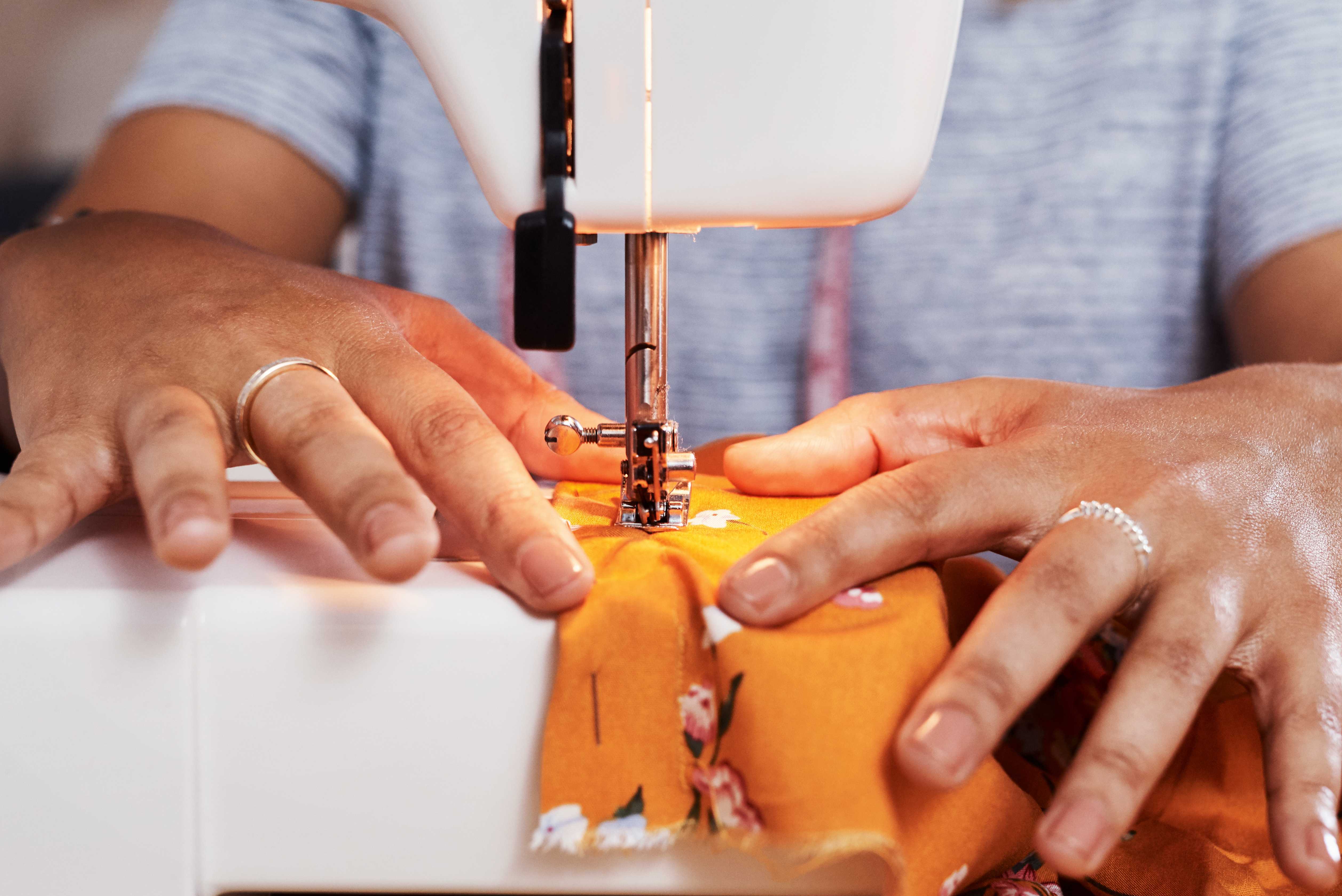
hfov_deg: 28.1
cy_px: 440
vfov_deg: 18.9
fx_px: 2685
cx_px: 727
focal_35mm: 72
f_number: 4.5
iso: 640
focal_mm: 50
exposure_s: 1/200
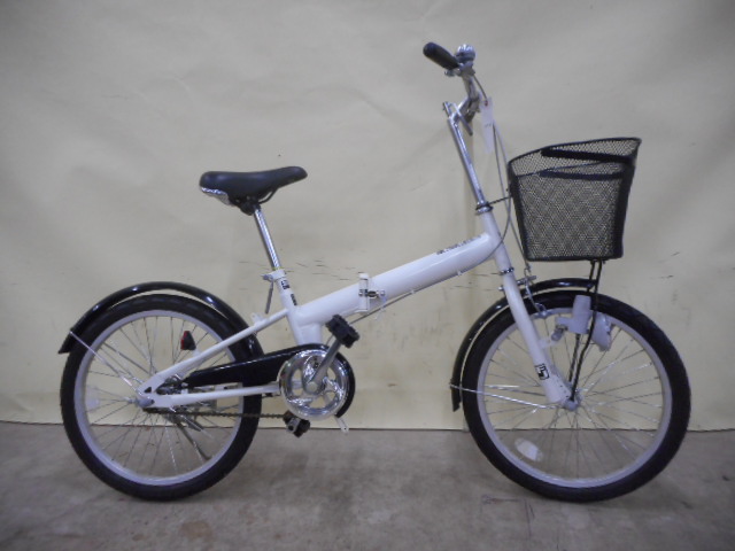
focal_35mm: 25
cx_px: 368
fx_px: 531
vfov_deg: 54.9
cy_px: 276
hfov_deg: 69.4
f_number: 3.7
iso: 400
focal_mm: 4.5
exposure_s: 1/25
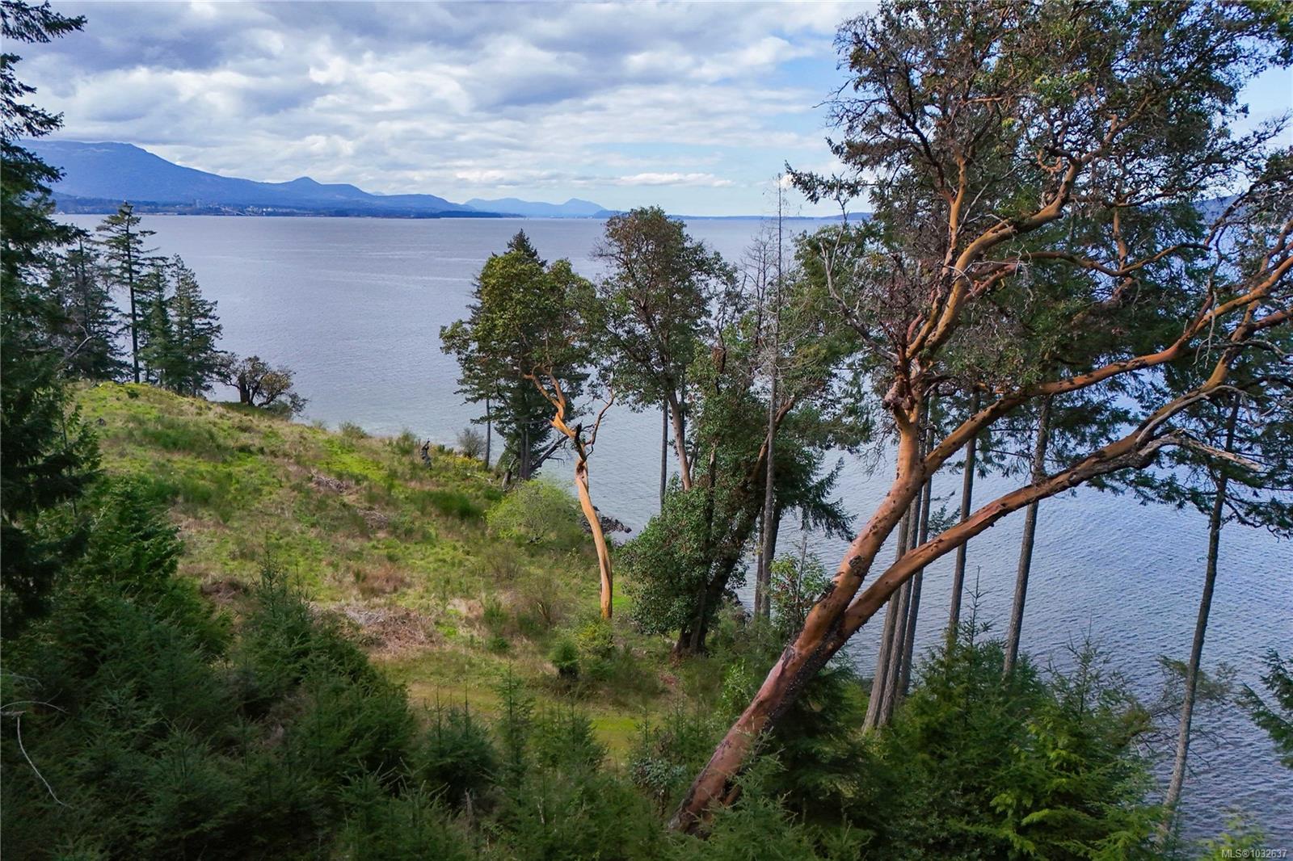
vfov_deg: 43.6
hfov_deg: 61.9
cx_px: 646
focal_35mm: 30
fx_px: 1077
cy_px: 430
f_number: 1.8
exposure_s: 1/3200
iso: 100
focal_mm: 20
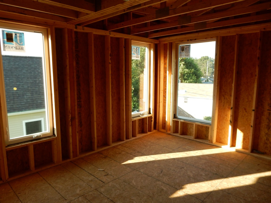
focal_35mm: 25
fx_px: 196
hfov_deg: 69.4
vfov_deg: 54.9
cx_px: 136
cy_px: 102
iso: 125
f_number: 3.7
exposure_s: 1/125
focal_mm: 4.5
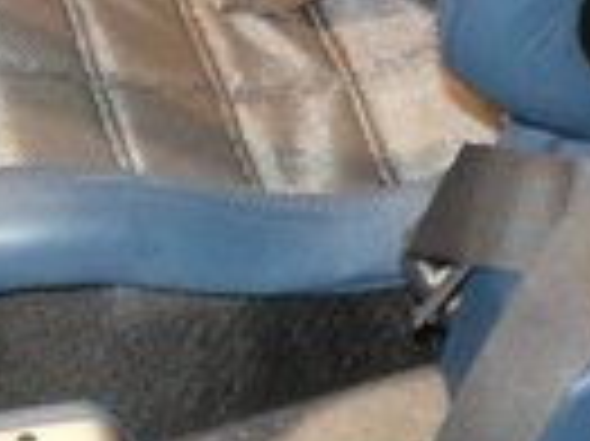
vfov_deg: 9.2
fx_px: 2656
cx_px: 766
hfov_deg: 12.3
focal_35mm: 156
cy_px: -220
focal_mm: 3.6
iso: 500
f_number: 2.8
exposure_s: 1/60
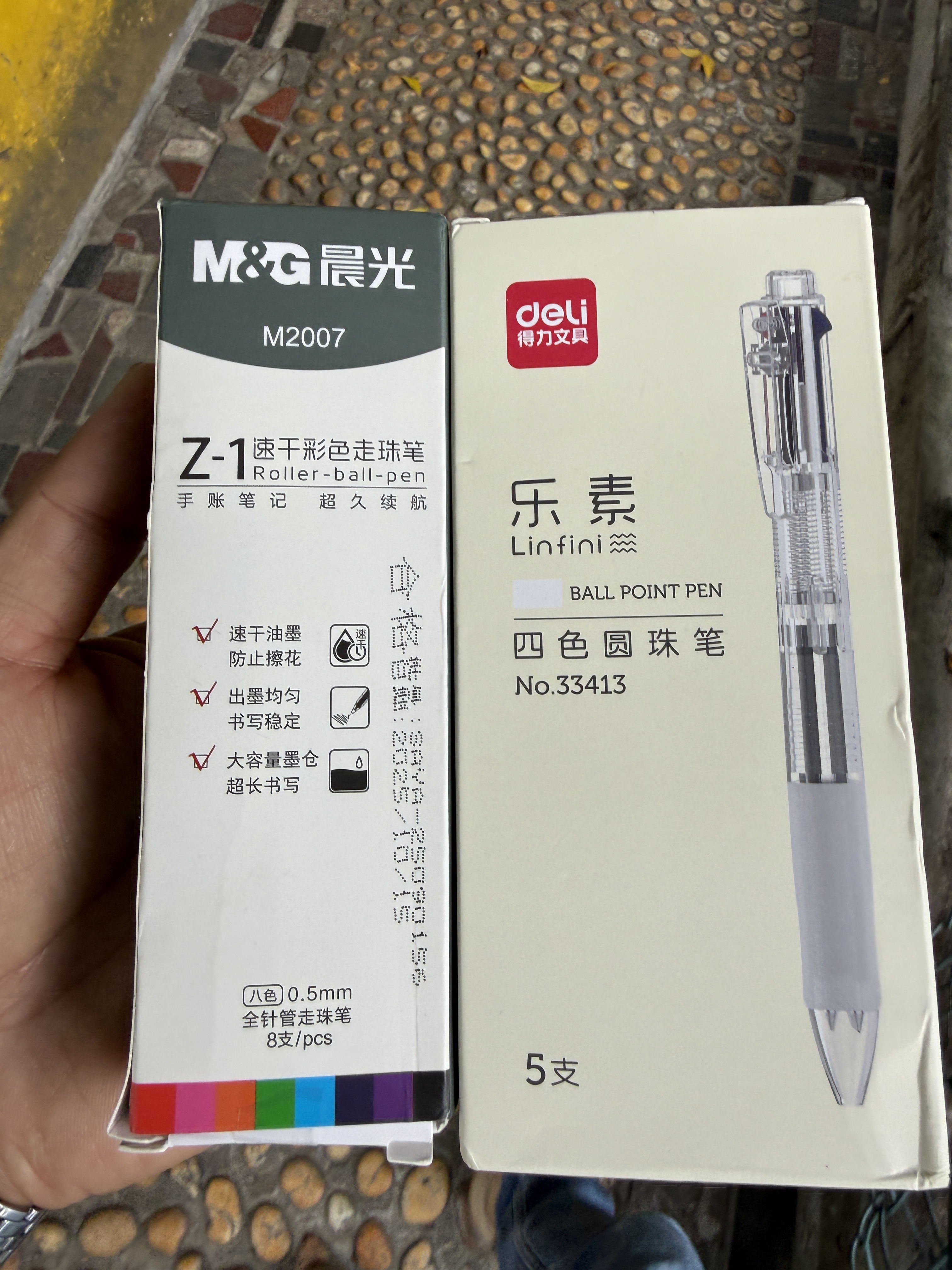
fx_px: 880
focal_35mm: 24
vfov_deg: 71.6
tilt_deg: -64.9
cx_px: 476
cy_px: 635
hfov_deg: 56.8
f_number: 2.2
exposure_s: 1/137
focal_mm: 2.22
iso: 40
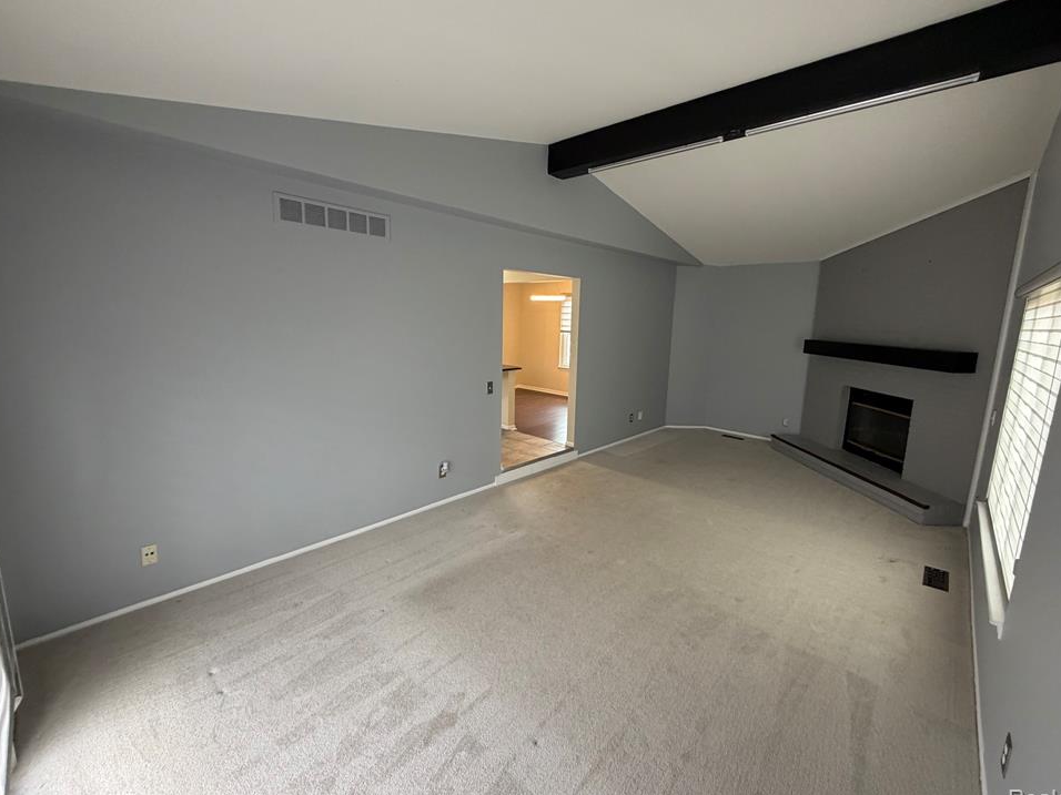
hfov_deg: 98.1
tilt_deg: -8.5
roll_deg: -1.2
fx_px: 460
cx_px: 553
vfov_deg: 81.7
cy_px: 390
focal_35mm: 15
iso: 250
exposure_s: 1/120
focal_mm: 2.22
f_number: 2.2
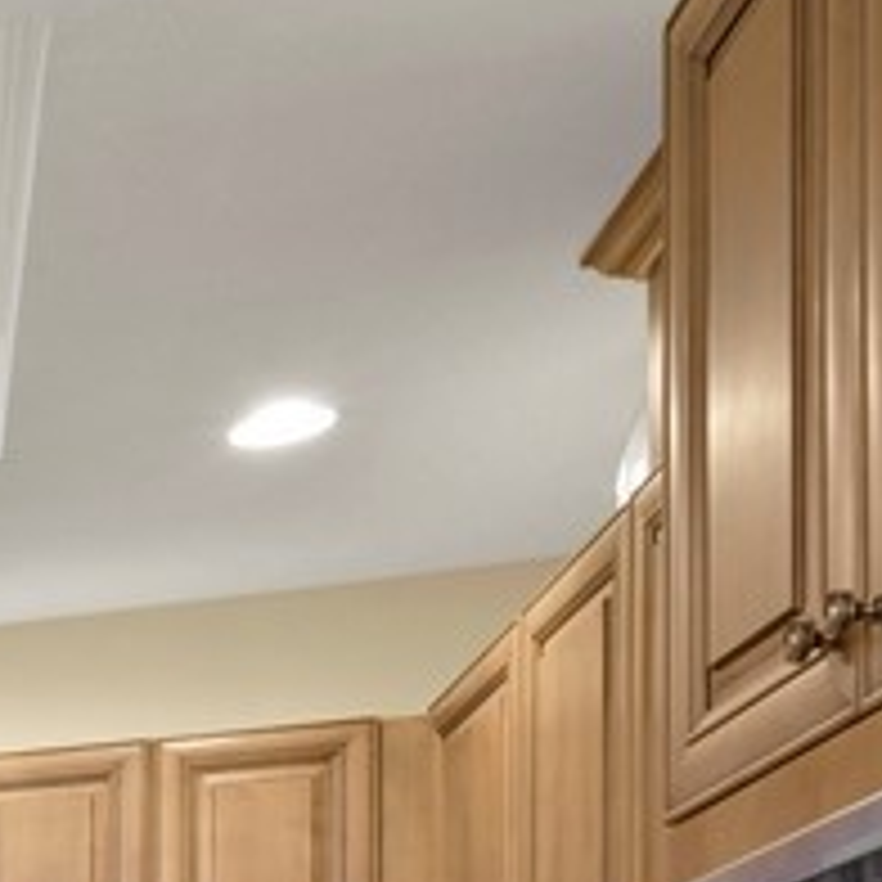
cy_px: 1280
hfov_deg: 16.5
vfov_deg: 22.1
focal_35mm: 66
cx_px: -1060
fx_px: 1903
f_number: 9
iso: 320
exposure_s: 1/3
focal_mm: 14
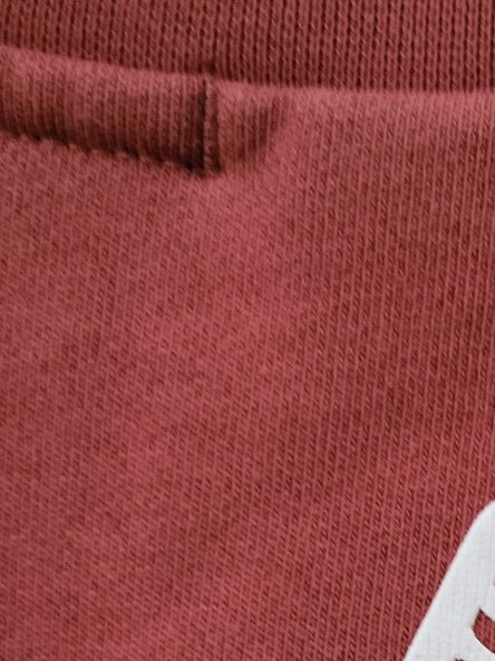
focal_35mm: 90
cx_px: 633
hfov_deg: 15.6
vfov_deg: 20.3
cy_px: 803
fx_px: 1716
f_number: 1.8
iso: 640
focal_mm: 5.4
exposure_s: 1/30
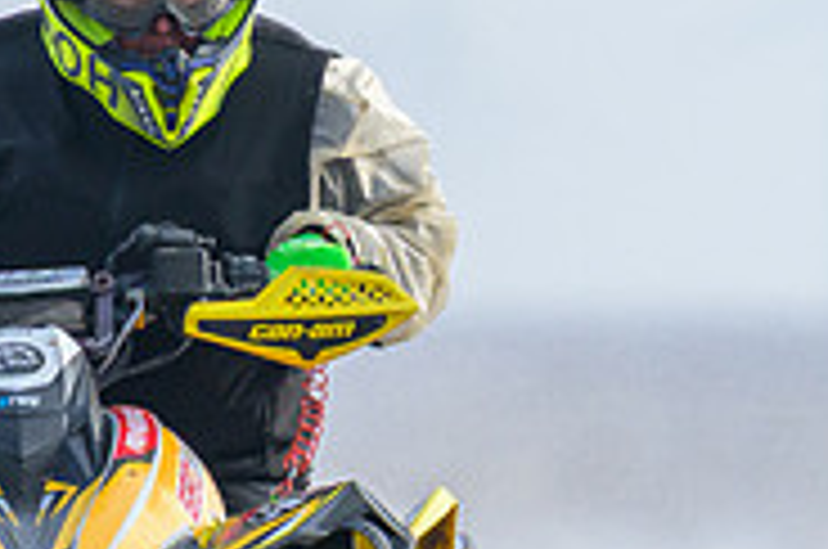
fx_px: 80084
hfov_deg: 0.6
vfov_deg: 0.4
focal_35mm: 3488
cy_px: 759
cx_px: -87
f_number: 8
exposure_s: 1/500
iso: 360
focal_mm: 600
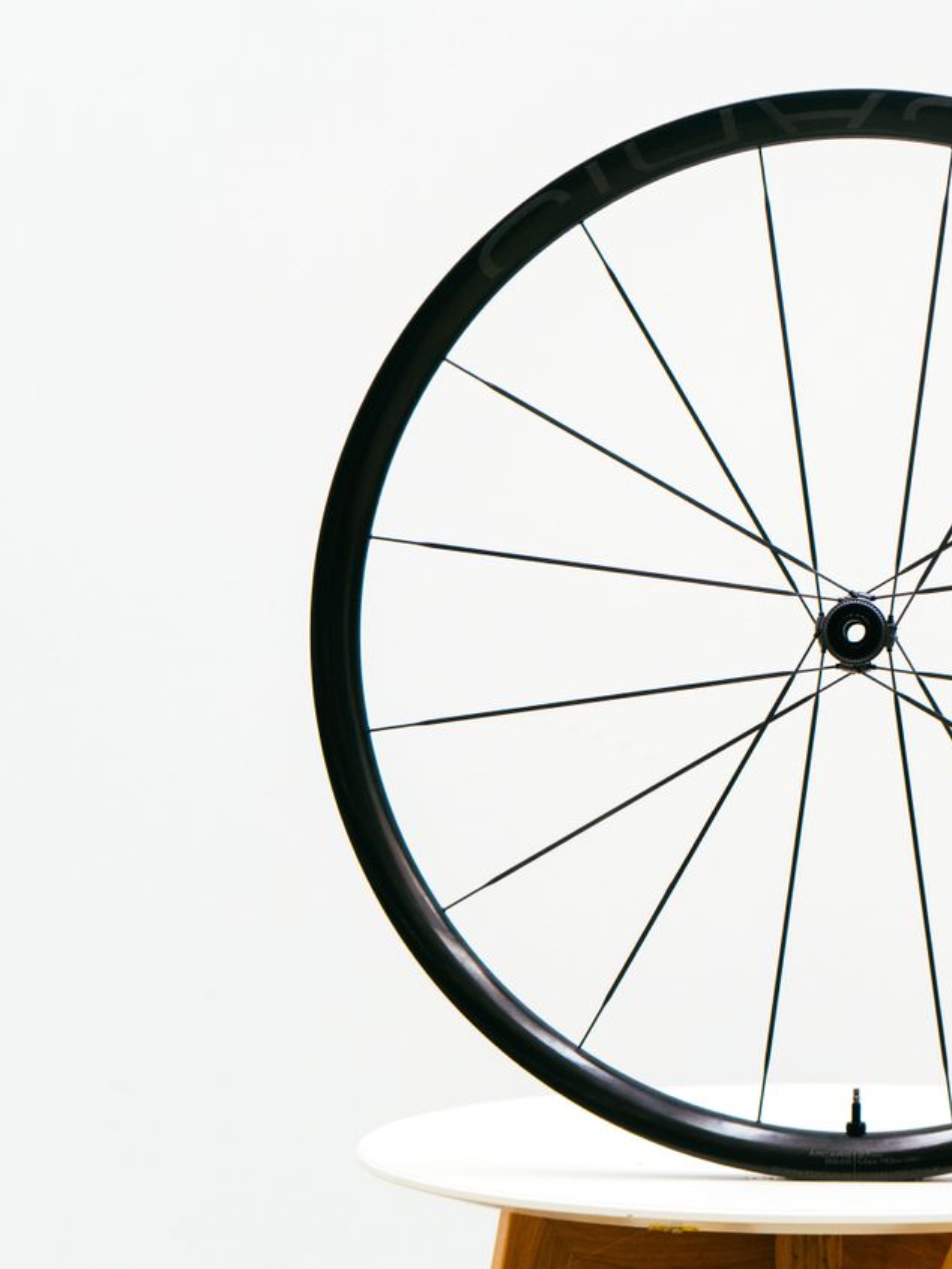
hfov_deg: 17.5
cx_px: 877
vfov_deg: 23.6
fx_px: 3043
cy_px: 631
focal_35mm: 83
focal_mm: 57
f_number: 5
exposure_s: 1/125
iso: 800
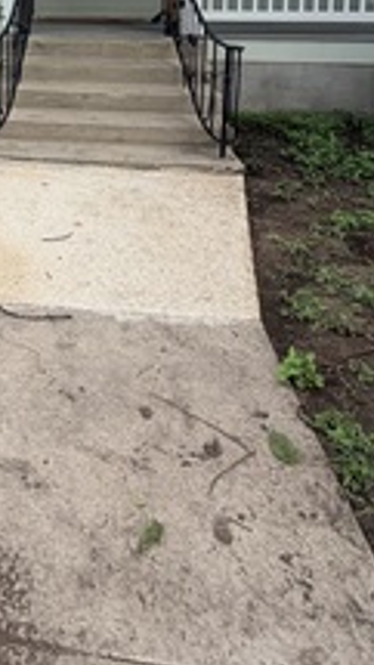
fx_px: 599
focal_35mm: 34
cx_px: -9
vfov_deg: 49.6
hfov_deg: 31.7
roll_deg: +0.8
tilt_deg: -4.1
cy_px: 31
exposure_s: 1/502
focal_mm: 2.22
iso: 50
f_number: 2.2
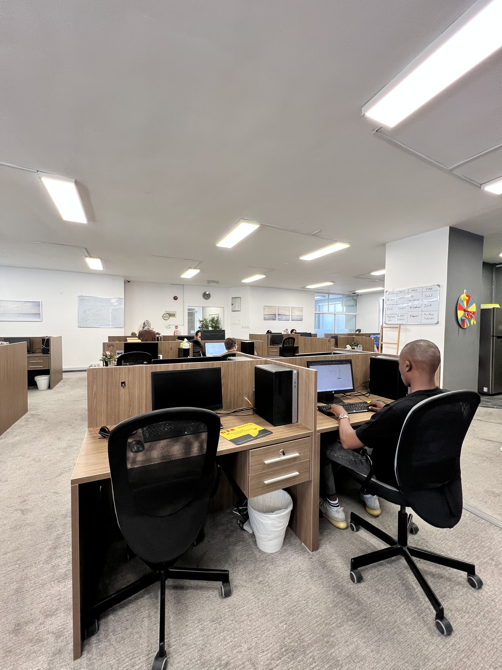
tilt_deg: -1.4
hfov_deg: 89.9
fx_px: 251
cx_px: 251
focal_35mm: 13
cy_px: 335
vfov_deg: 106.2
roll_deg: -0.7
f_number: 1.8
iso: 160
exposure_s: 1/50
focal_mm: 1.57
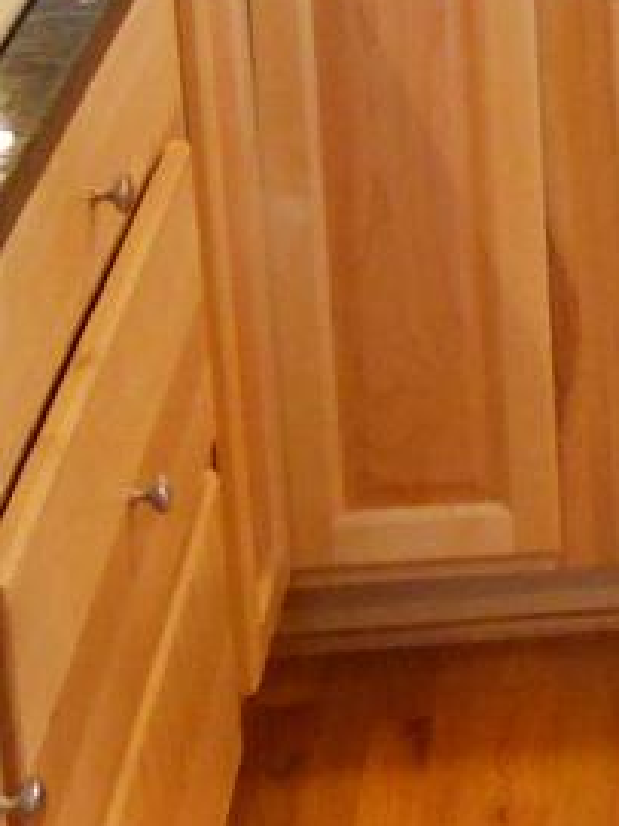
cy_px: -296
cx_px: 1217
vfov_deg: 12.8
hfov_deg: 9.3
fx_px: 3555
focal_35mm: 149
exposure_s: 1/40
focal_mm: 5
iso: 400
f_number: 2.7
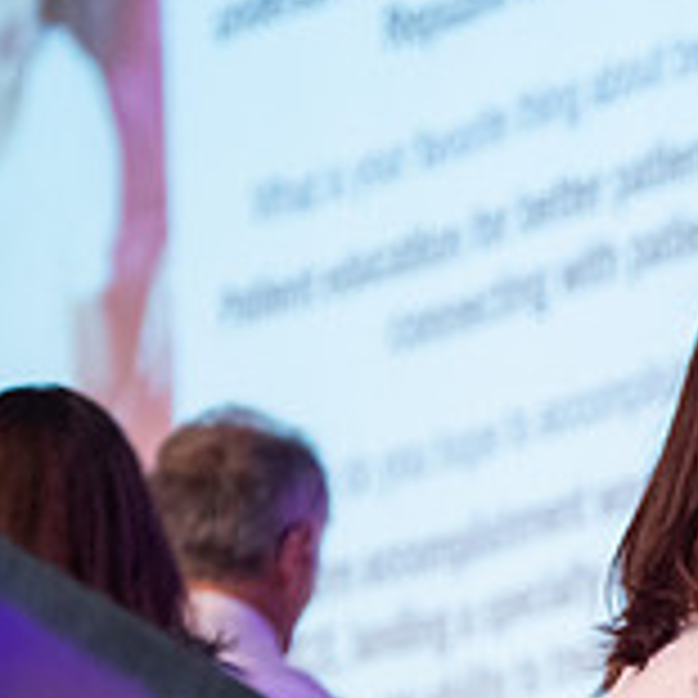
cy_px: 624
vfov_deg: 5.5
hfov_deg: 5.4
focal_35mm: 319
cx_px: 1256
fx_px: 7277
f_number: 3.2
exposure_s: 1/200
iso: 4000
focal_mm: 100
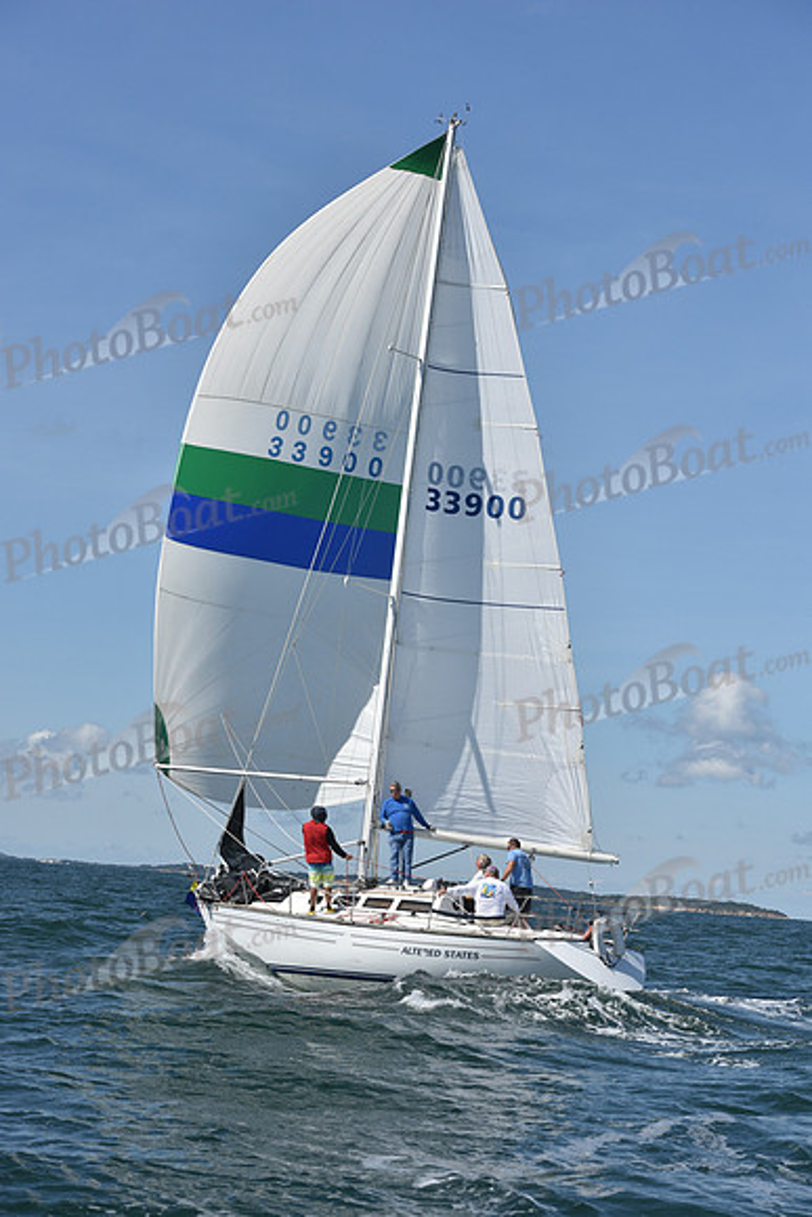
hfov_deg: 19.5
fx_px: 2367
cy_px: 608
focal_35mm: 70
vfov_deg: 28.8
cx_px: 406
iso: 250
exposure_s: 1/1250
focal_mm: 70
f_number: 9
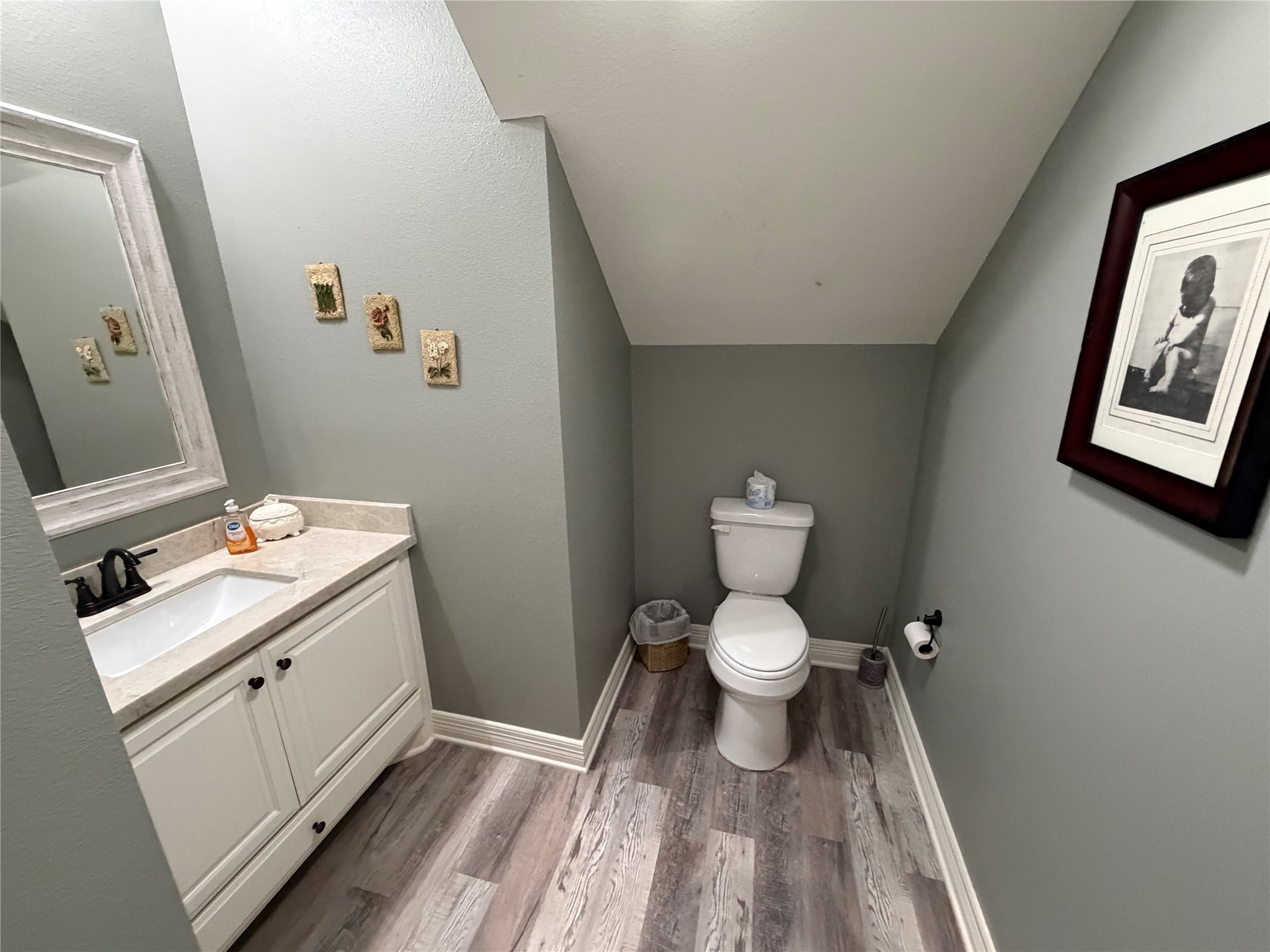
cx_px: 635
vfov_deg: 85.7
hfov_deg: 102.1
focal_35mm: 14
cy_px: 476
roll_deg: +1.3
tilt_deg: -16.5
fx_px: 514
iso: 640
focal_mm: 2.22
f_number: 2.2
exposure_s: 1/60
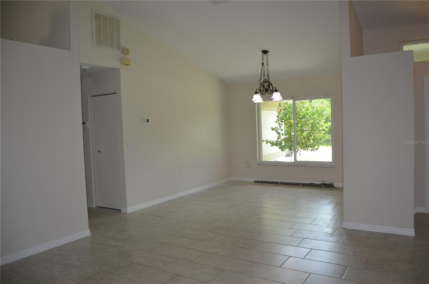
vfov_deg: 47.7
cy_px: 142
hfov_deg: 67.5
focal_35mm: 27
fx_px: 321
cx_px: 214
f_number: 3.5
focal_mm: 18
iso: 250
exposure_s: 1/125
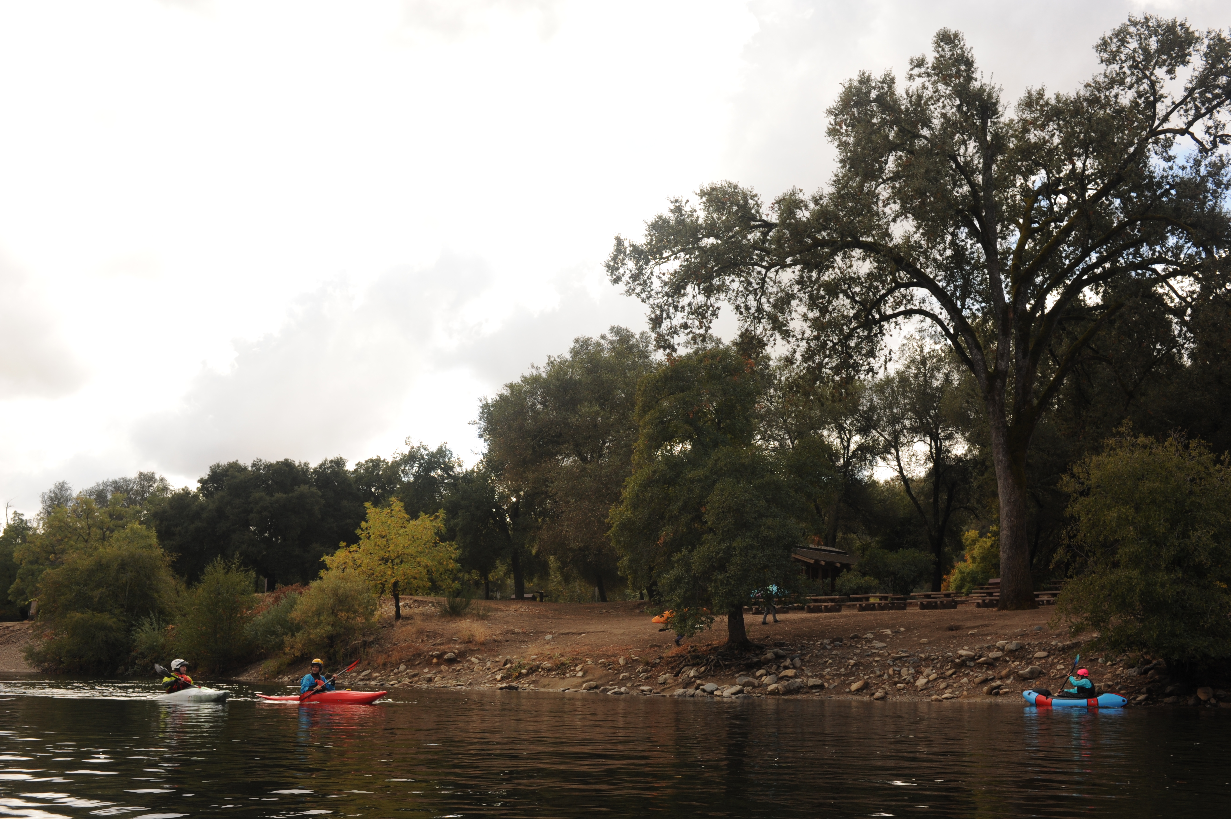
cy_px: 410
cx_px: 616
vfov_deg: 37.8
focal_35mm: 35
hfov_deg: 54.5
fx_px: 1196
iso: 500
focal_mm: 35
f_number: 10
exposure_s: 1/400
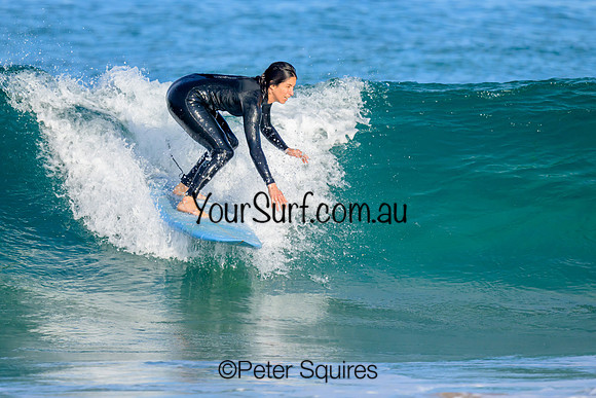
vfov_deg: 1.3
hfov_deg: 1.9
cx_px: 187
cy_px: 153
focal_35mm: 1099
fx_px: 18201
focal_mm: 800
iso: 400
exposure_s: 1/2000
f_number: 6.3
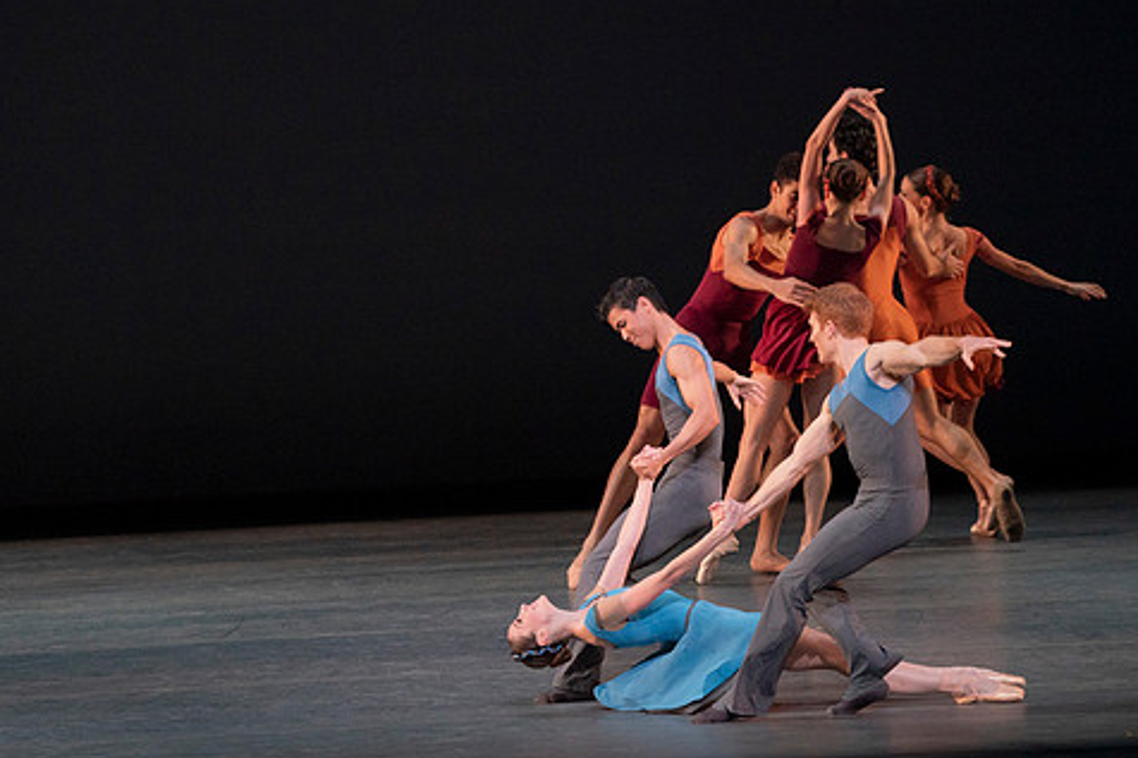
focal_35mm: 340
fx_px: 10743
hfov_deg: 6.1
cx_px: 478
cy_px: 384
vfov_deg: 4.0
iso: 6400
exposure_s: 1/400
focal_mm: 279
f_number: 8
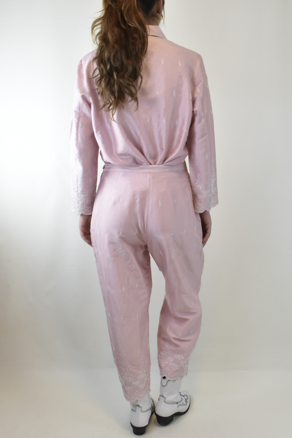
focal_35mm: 30
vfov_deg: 61.9
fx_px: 365
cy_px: 219
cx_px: 146
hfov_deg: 43.6
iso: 1000
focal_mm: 20
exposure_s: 1/50
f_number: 11
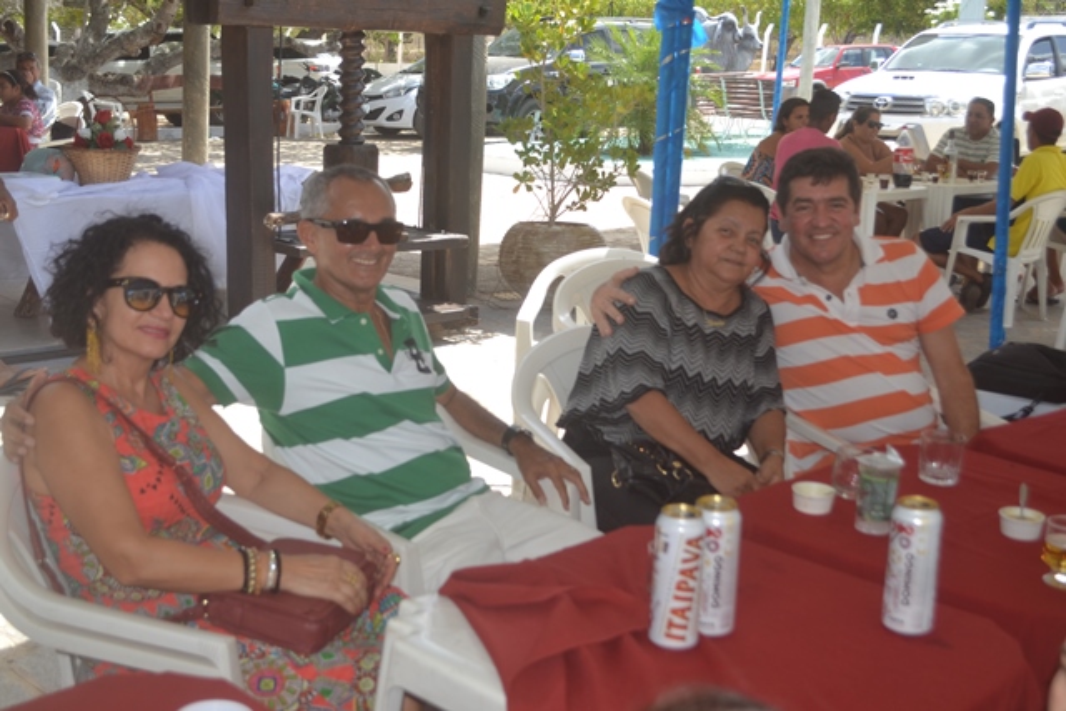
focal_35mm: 48
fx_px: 1422
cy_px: 356
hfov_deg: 41.1
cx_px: 533
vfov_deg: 28.1
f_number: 5
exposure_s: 1/200
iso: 100
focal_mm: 32
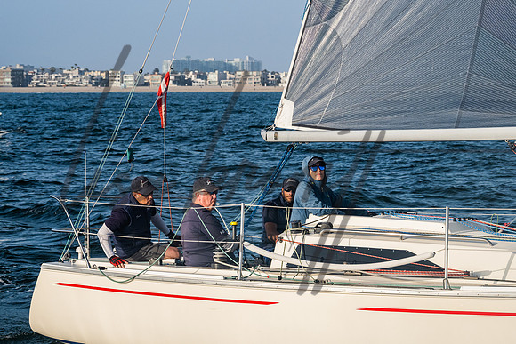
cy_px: 115
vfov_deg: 12.6
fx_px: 1563
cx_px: 258
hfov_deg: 18.8
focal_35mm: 109
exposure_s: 1/1000
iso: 400
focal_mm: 82
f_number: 8
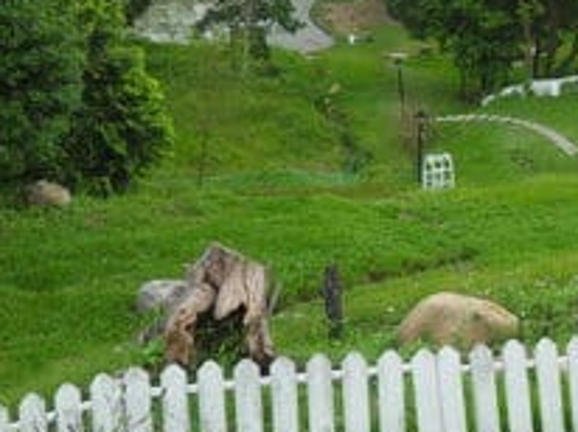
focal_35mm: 85
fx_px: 1418
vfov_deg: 17.0
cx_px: 516
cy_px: 13
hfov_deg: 22.5
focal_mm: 6.2
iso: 100
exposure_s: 1/500
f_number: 2.8
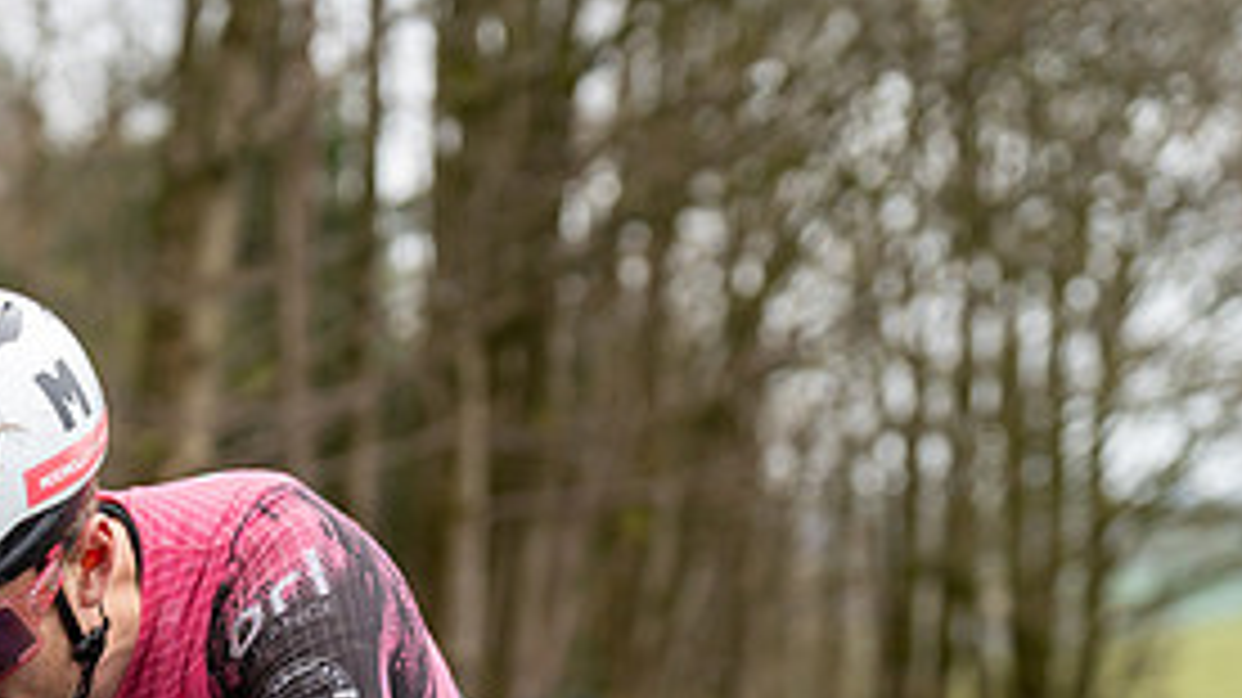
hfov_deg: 13.9
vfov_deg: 7.8
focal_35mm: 154
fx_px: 5070
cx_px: 153
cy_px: 754
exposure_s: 1/1000
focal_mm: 70
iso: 640
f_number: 3.5
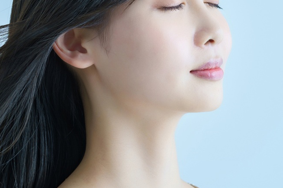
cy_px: 64
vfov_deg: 6.6
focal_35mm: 208
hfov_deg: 9.9
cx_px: 46
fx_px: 1635
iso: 100
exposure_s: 1/200
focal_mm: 85
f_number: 5.6
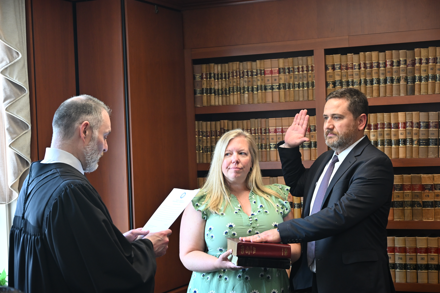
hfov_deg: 28.5
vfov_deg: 19.2
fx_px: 868
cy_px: 146
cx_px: 220
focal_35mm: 71
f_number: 6
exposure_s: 1/125
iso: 2000
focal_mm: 71
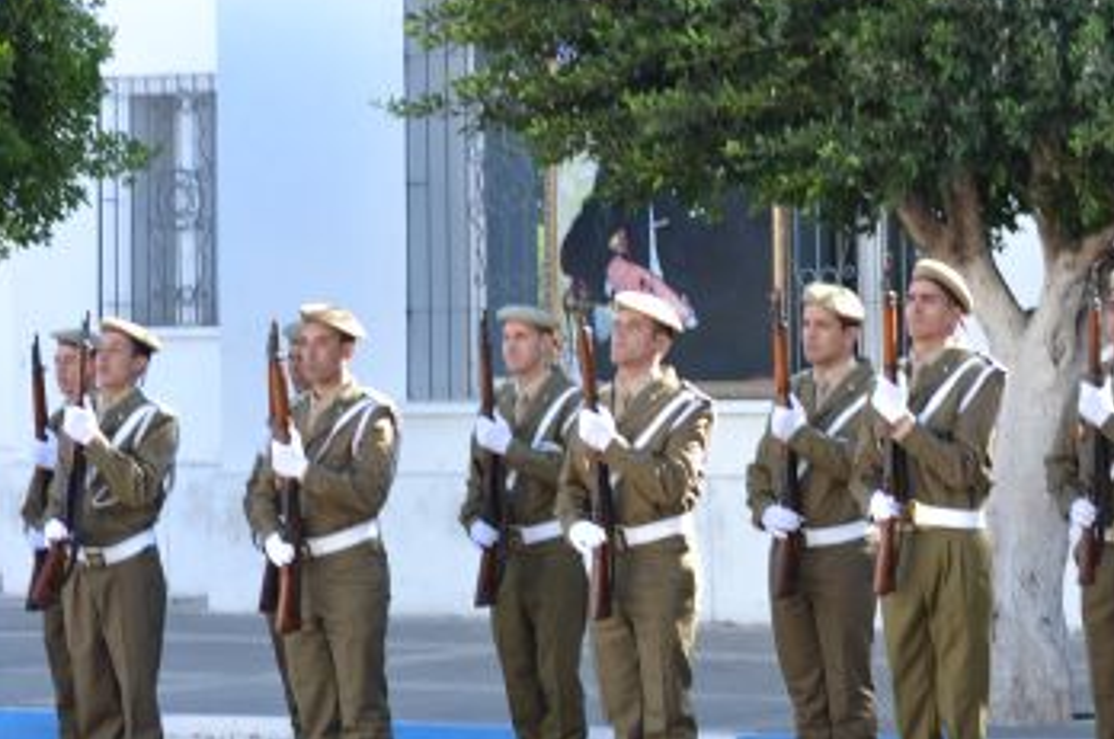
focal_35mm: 152
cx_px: 864
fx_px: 4695
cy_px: 480
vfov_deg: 9.0
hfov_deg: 13.5
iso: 125
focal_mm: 55
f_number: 5.6
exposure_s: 1/125
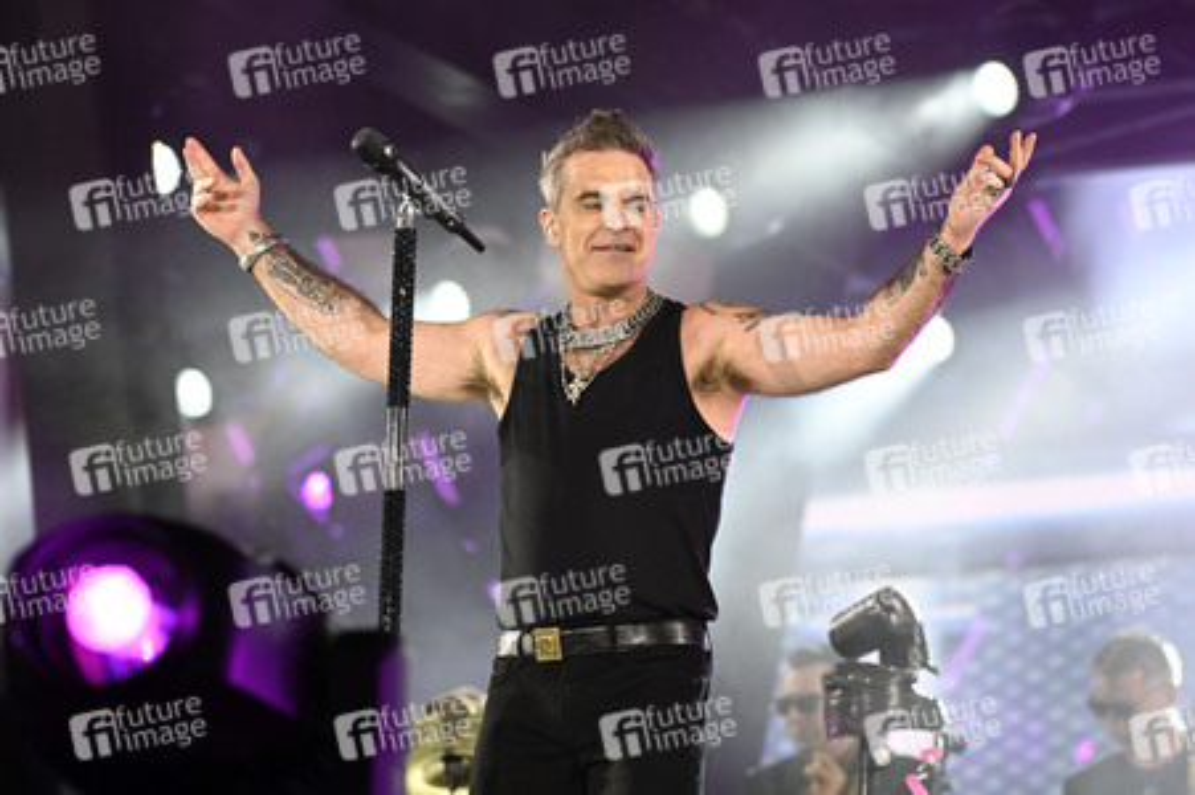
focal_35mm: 240
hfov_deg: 8.6
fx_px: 7961
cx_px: 598
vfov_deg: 5.7
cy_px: 398
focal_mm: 240
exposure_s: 1/200
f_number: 5.6
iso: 1600
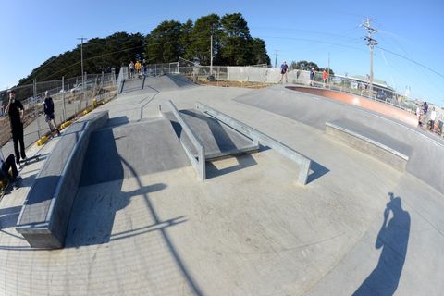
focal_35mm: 16
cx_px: 222
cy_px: 148
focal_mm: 16
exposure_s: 1/250
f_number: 14
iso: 250
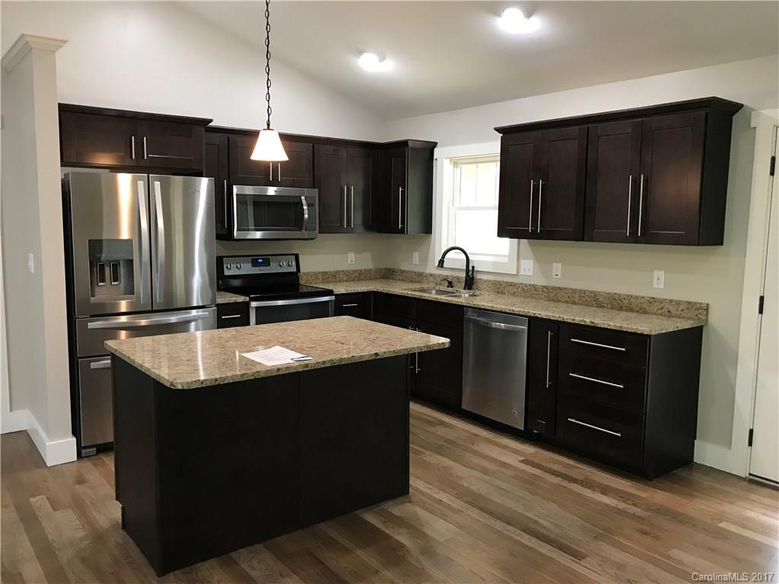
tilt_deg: -5.9
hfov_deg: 63.4
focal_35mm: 28
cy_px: 292
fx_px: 630
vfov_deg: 49.7
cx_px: 390
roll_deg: -0.4
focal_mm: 3.99
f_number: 1.8
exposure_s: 1/15
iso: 50
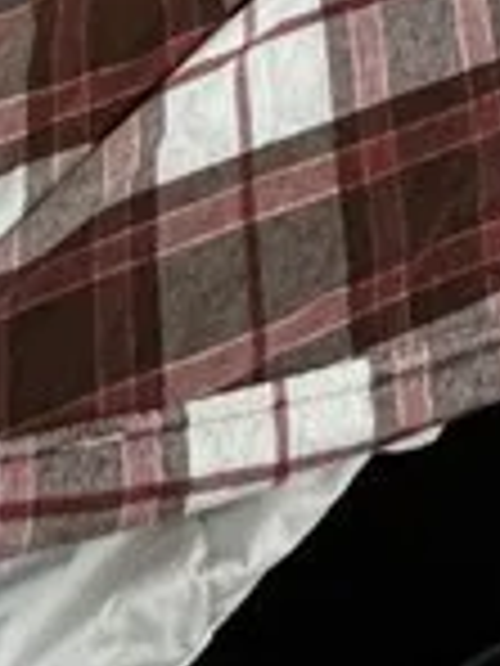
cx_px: 640
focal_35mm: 97
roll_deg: -0.4
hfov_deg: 14.6
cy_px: -1274
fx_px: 1868
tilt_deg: -13.1
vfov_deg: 11.8
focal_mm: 2.22
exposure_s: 1/99
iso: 320
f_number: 2.2
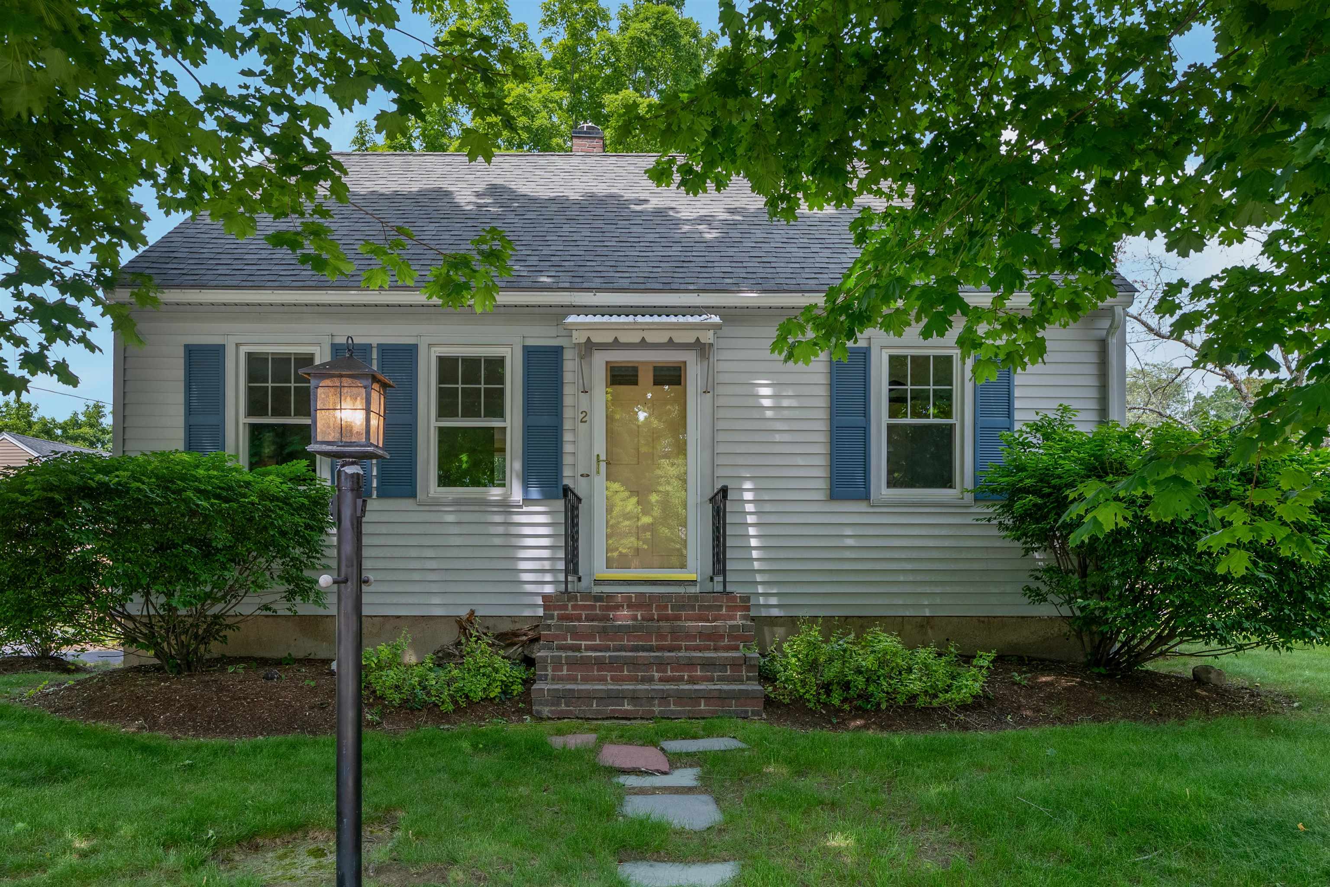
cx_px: 665
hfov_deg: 73.7
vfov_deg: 53.1
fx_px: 887
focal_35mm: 24
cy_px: 444
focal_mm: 24
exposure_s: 1/125
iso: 320
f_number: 7.1
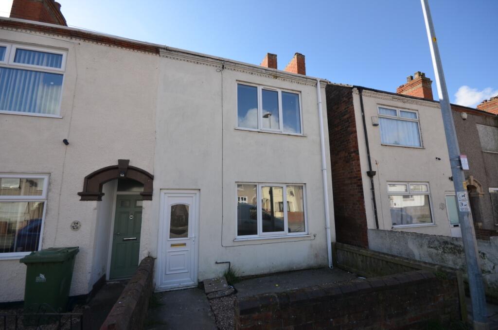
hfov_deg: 100.5
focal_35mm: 15
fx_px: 207
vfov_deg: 77.1
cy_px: 165
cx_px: 249
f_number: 8
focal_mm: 10
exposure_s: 1/250
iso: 200
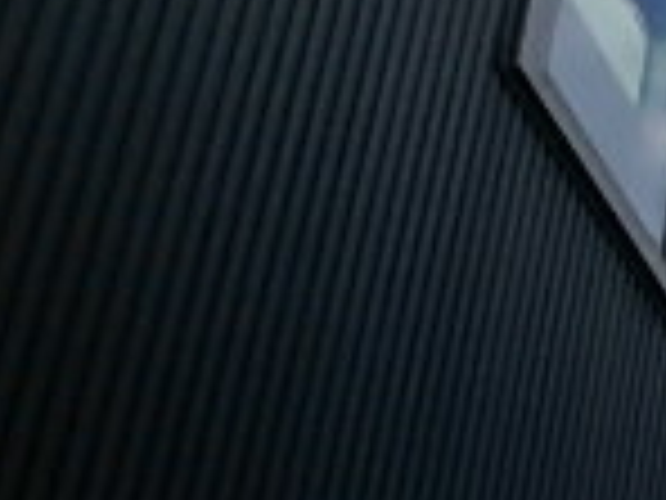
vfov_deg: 13.5
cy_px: 1045
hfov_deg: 16.6
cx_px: 1305
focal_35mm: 91
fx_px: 1751
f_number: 6
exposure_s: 1/800
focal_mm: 3.7
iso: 125
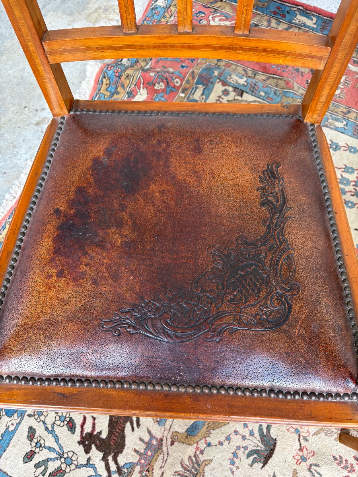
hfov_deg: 53.1
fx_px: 359
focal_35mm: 26
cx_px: 179
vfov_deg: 67.3
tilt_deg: -70.2
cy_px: 238
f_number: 1.6
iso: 125
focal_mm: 5.96
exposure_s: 1/103
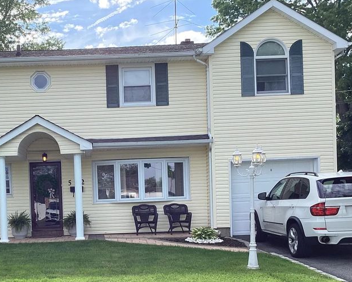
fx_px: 521
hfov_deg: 36.6
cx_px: 93
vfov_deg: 29.7
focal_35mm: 50
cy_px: 217
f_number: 2.4
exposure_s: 1/562
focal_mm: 3.3
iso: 25
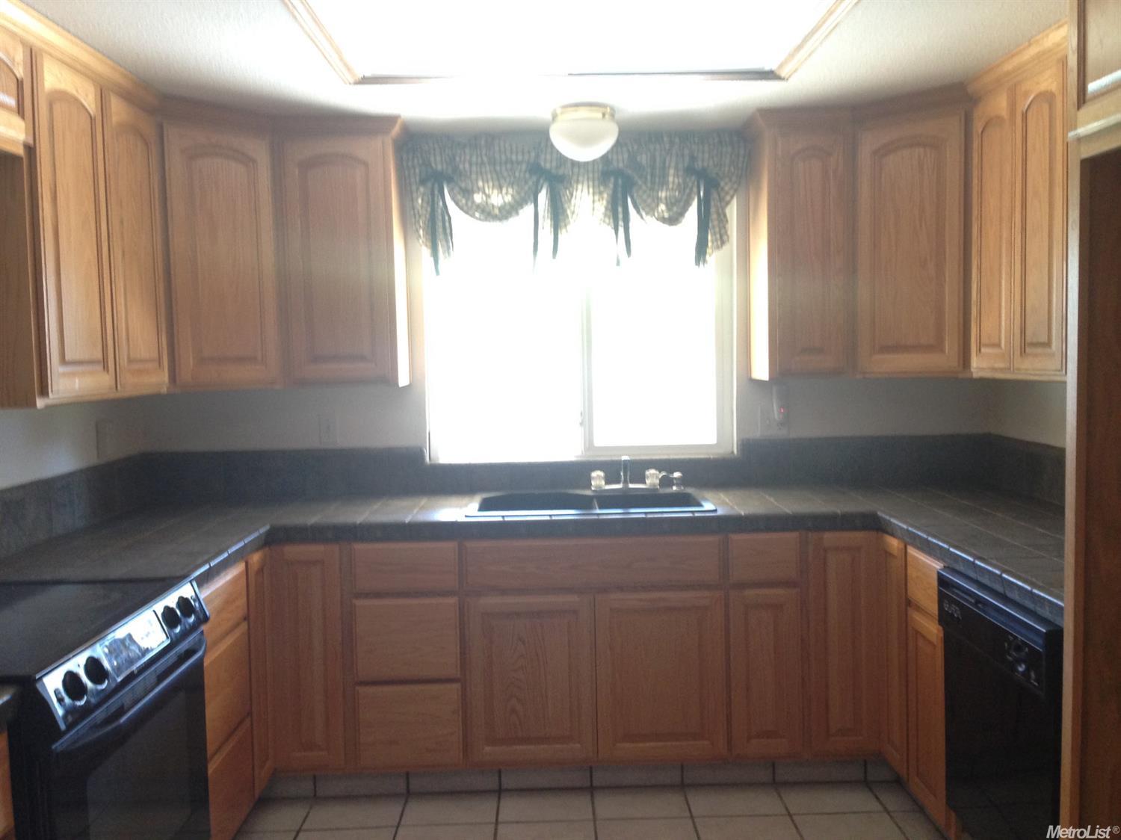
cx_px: 560
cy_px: 420
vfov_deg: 42.9
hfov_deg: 55.4
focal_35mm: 33
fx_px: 1068
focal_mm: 4.12
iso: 160
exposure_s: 1/20
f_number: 2.4
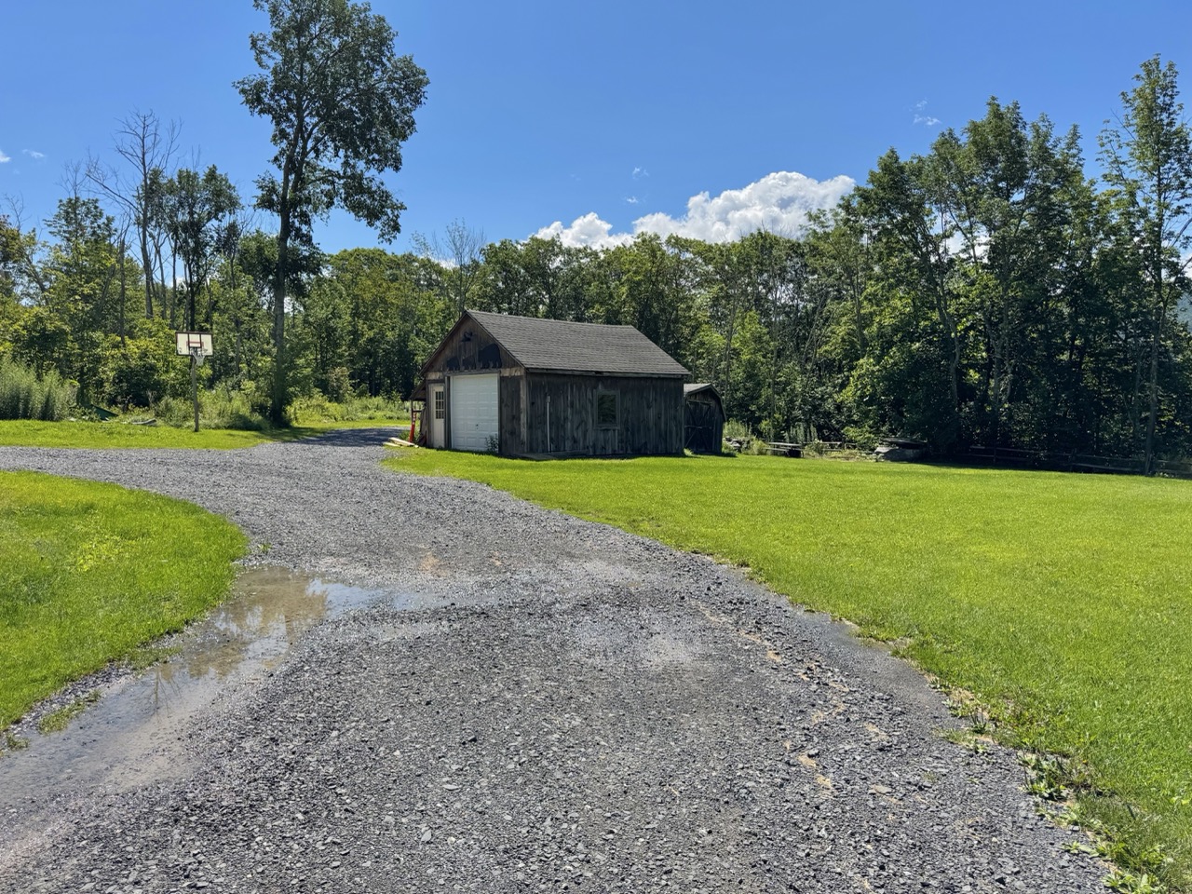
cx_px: 596
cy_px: 447
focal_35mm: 24
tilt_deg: -3.1
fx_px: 826
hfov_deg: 71.6
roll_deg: +0.4
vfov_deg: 56.8
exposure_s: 1/4950
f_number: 1.78
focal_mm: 6.76
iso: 80
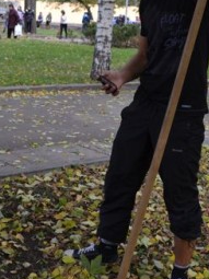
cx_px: 149
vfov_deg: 28.6
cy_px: 129
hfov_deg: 21.5
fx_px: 548
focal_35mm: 68
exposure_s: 1/125
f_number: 5.6
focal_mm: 20
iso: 160
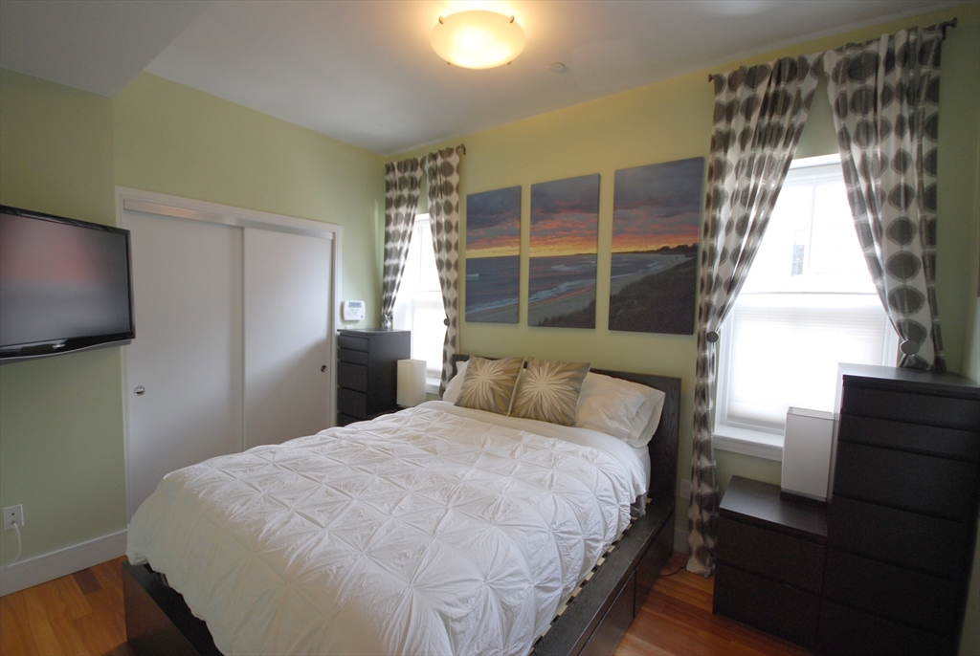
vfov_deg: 77.5
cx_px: 490
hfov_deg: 100.3
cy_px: 328
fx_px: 409
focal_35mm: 15
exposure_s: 1/30
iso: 280
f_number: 4
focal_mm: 10
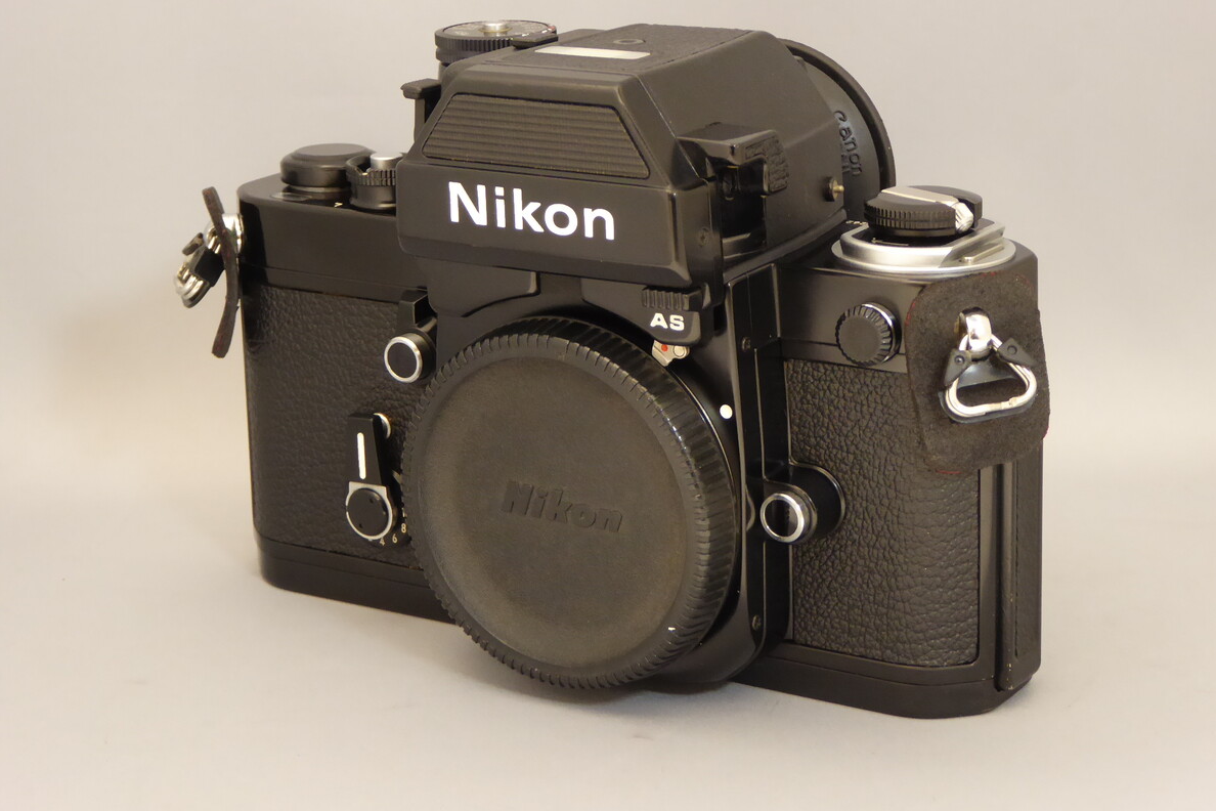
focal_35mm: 83
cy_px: 362
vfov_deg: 16.5
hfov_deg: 24.5
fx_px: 2803
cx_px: 612
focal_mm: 14.1
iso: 400
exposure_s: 1/13
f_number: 4.7
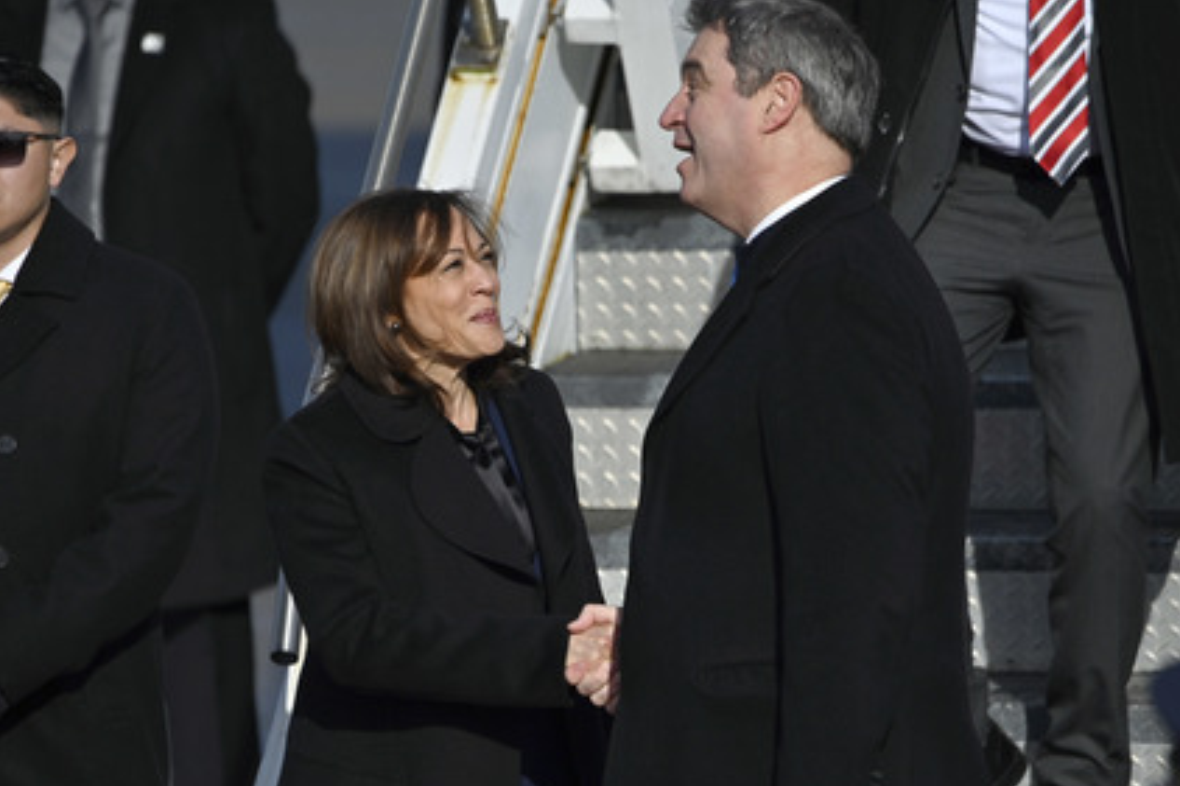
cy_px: 411
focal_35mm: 640
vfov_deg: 2.1
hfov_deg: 3.2
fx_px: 20968
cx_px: 604
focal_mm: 600
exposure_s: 1/3200
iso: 160
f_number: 6.3
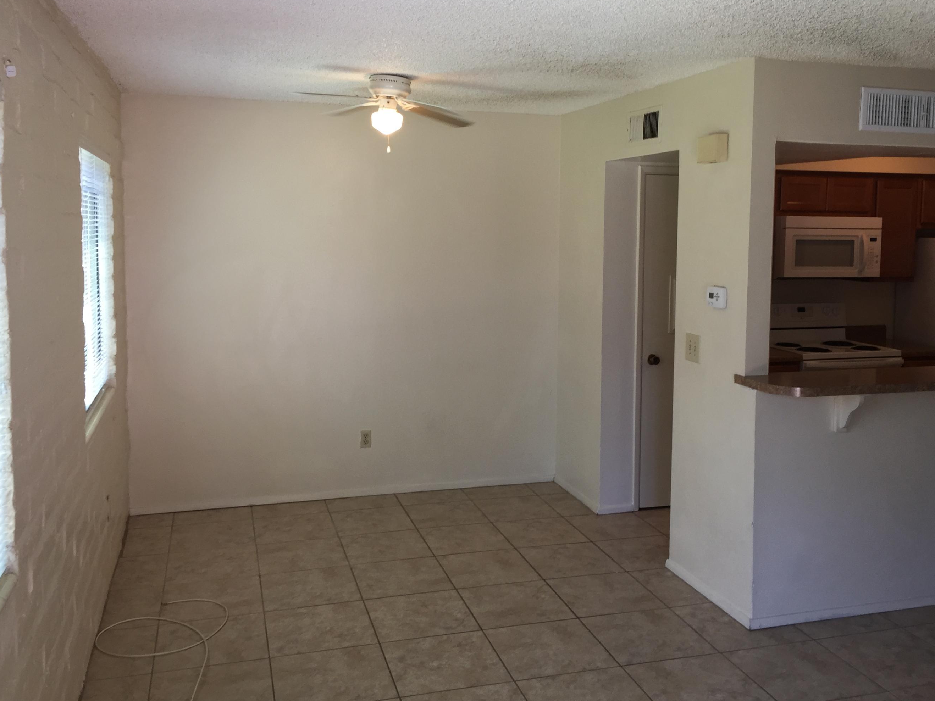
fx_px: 891
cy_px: 309
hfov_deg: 55.3
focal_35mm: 33
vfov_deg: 42.9
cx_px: 491
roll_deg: -1.5
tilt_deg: -6.7
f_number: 2.2
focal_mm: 4.15
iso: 40
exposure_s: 1/60
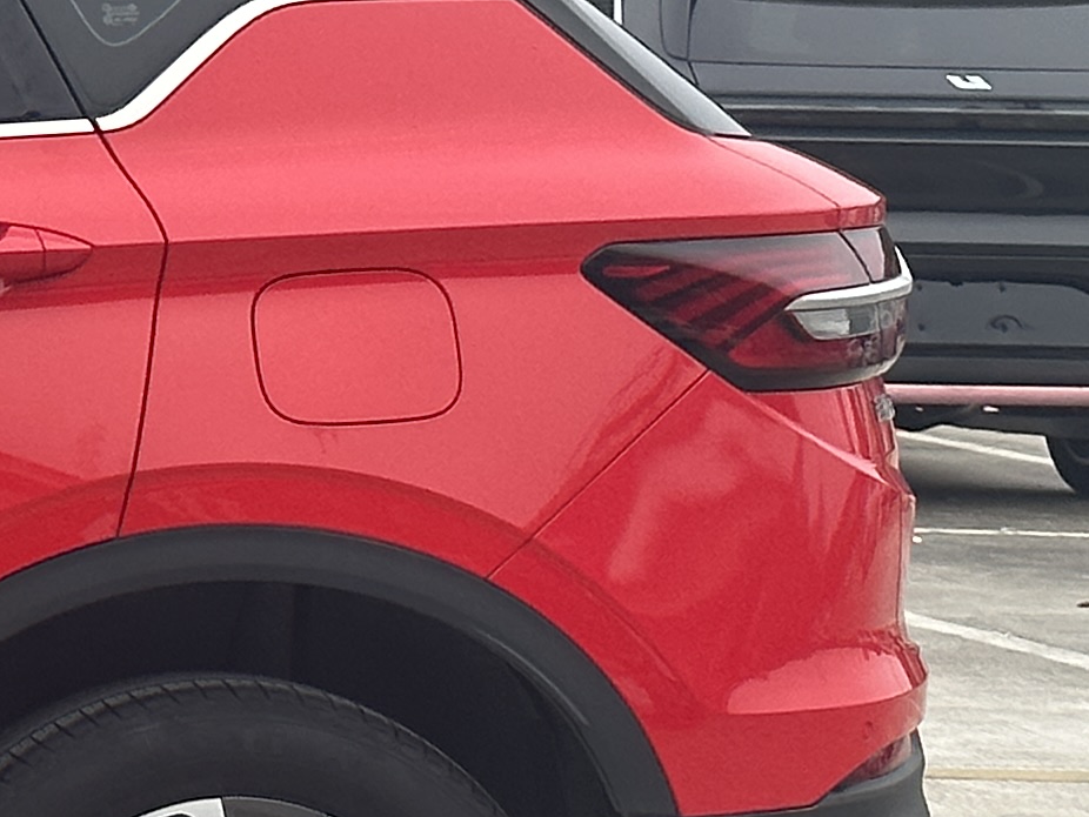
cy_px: 442
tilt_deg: -4.0
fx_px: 6577
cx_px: -1082
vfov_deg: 7.1
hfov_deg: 8.9
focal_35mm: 209
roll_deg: -2.5
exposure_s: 1/549
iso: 64
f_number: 1.78
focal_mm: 6.86
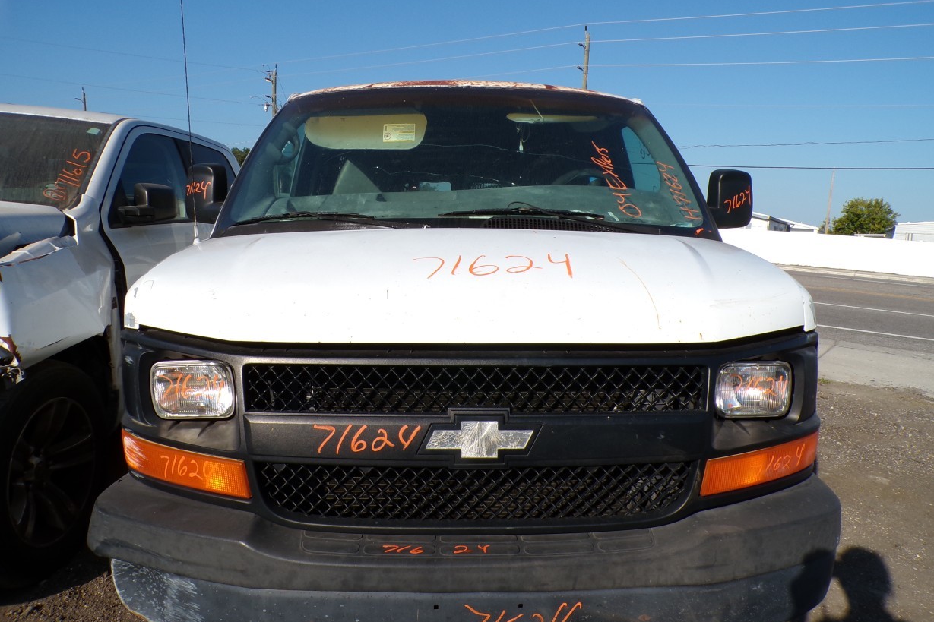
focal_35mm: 26
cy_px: 330
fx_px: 674
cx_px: 480
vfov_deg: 49.5
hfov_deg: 69.4
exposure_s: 1/550
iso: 100
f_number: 5.8
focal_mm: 4.3
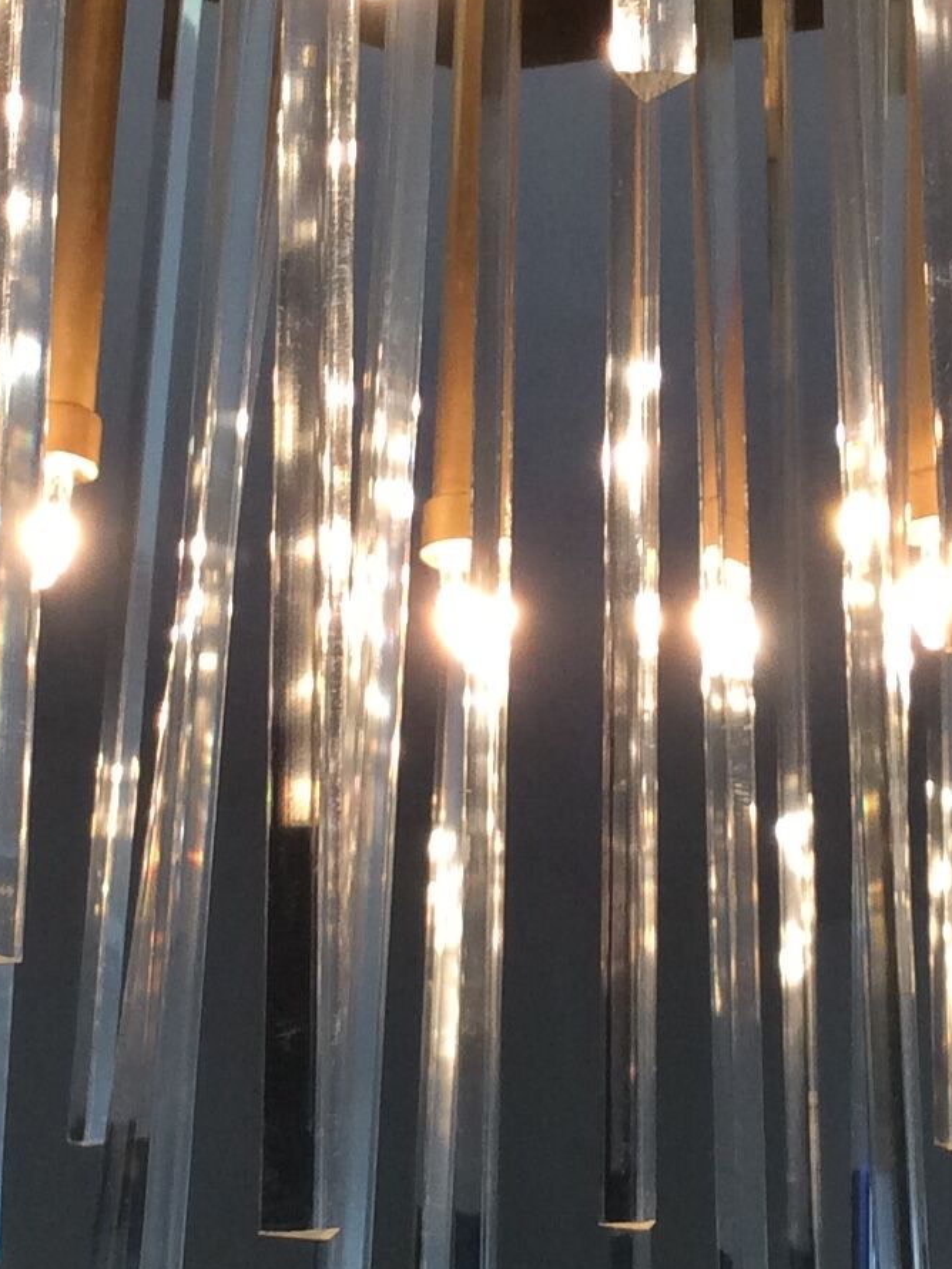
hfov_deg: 15.9
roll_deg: -1.2
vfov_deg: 21.1
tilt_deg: +16.5
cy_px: 555
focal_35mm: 93
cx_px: 607
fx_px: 3411
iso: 64
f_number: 2.4
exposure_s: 1/100
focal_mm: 3.3
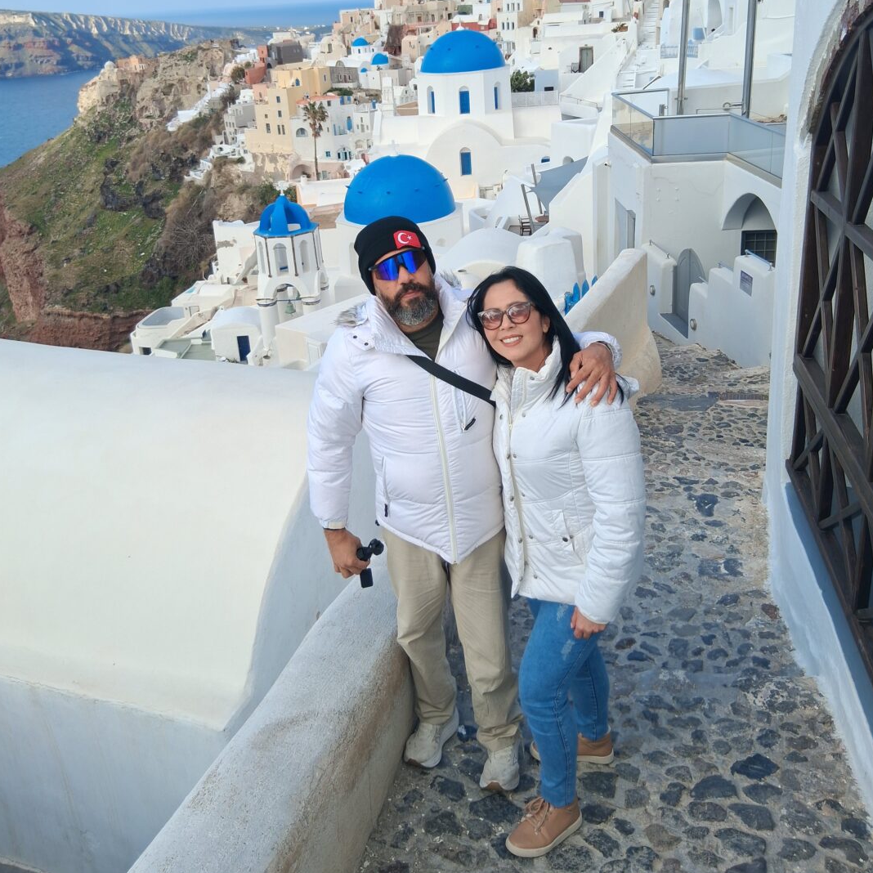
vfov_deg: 51.6
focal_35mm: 31
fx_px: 885
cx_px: 436
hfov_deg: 52.5
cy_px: 293
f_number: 1.8
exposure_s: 1/369
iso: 25
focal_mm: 3.98
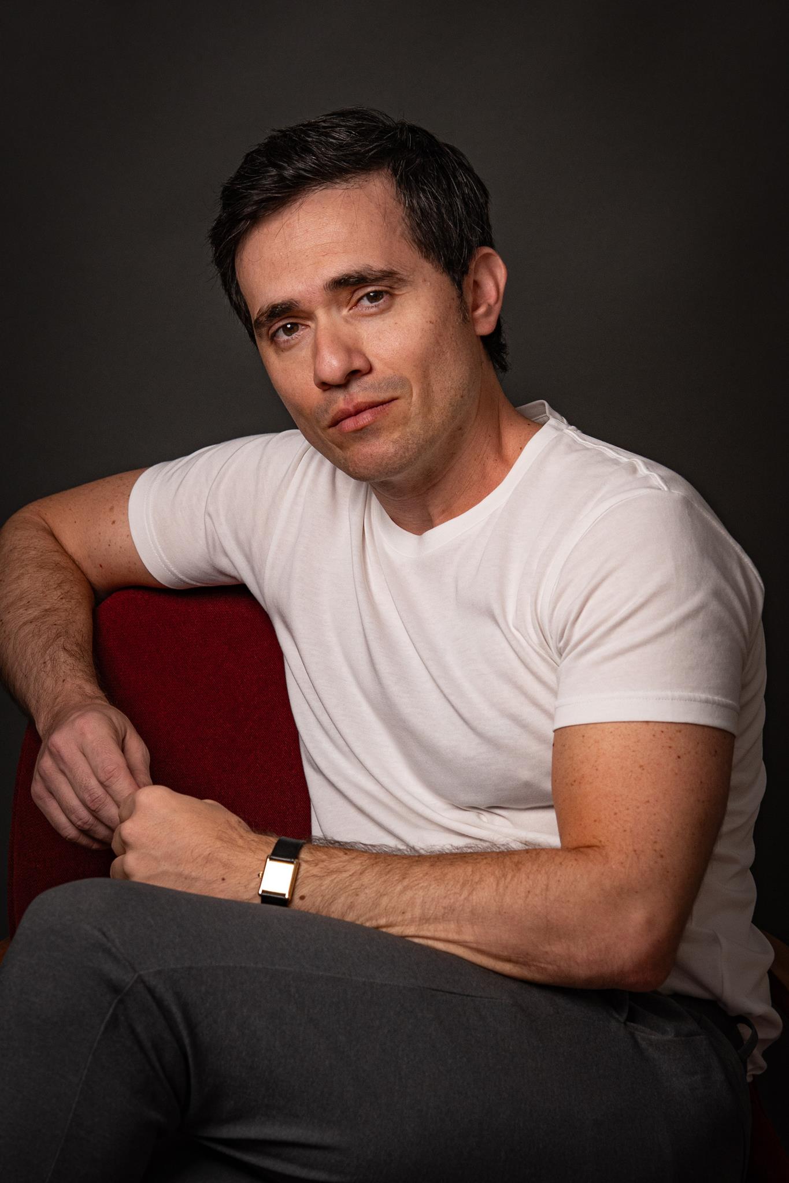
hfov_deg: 10.8
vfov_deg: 16.1
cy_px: 592
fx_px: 4176
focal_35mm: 127
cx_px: 394
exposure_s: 1/125
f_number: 4.5
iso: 640
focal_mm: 85
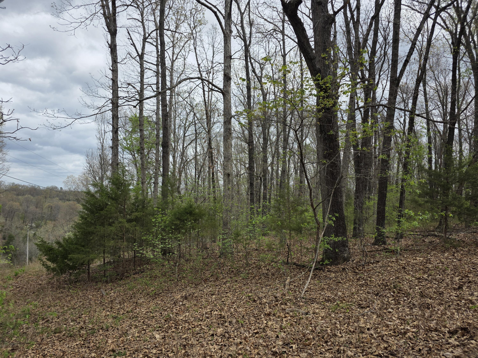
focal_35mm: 23
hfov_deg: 73.9
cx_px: 239
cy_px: 179
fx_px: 318
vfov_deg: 58.9
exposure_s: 1/3687
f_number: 1.7
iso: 80
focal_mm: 6.3
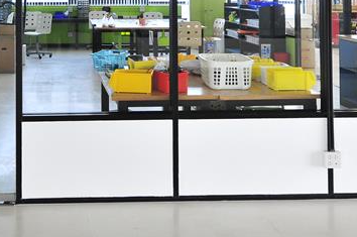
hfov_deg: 32.0
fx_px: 604
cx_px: 70
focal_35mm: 61
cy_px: -33
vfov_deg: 21.0
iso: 1600
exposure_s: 1/80
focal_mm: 24
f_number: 8
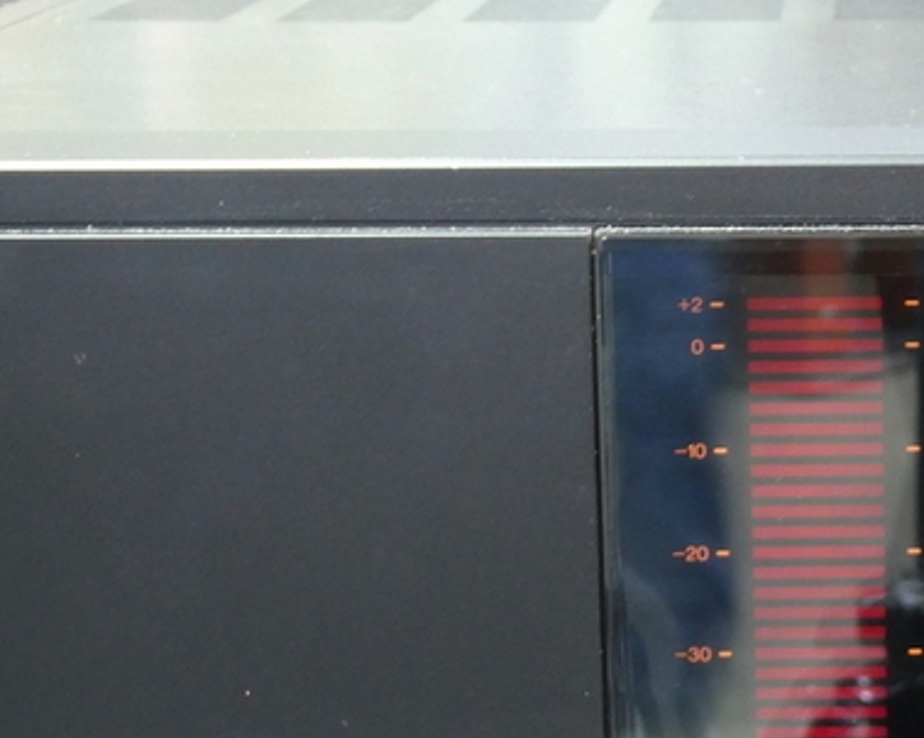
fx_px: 3389
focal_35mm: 124
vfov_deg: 12.4
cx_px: 909
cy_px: 626
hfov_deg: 15.3
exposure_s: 1
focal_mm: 9
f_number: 4.1
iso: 200
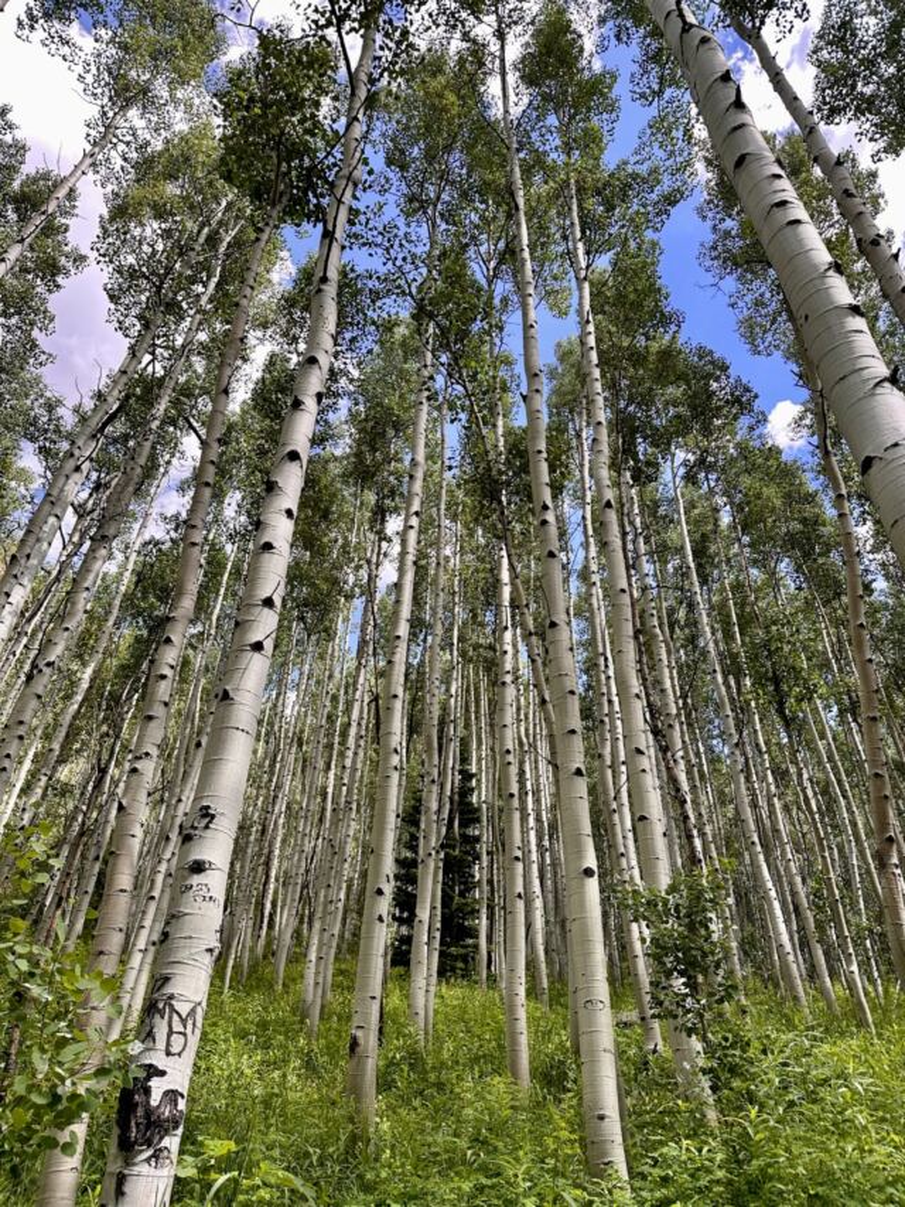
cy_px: 604
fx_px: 836
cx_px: 452
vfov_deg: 71.6
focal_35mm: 24
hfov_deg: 56.8
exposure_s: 1/836
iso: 80
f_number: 1.78
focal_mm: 6.86
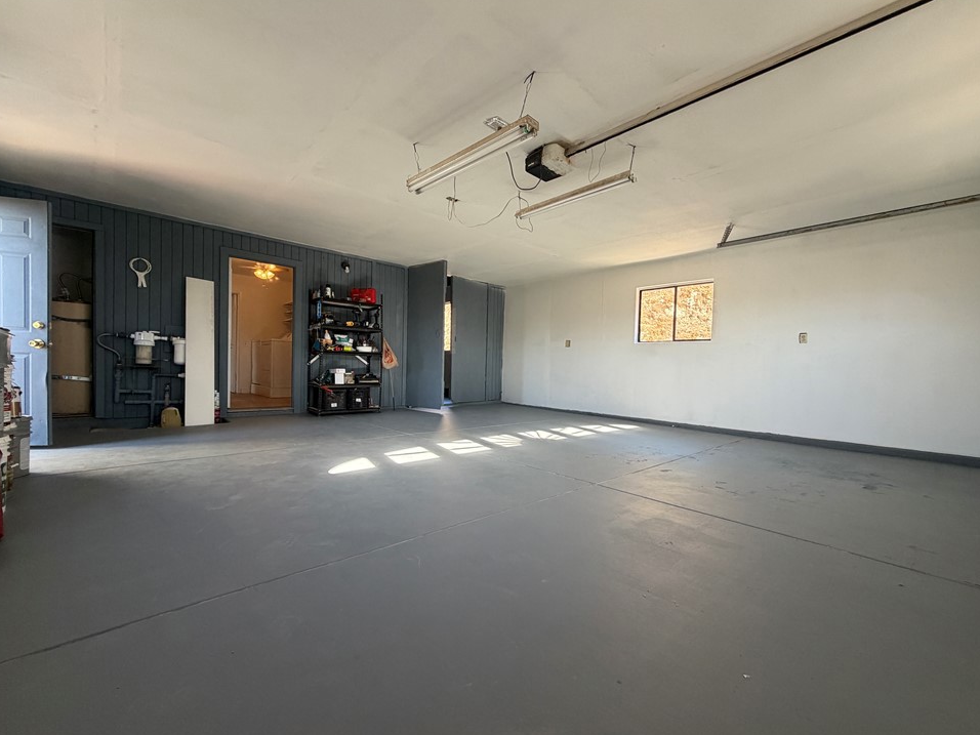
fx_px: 425
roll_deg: -1.4
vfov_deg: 81.7
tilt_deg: -2.0
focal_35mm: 15
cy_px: 379
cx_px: 516
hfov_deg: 98.1
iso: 200
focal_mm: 2.22
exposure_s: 1/121
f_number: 2.2
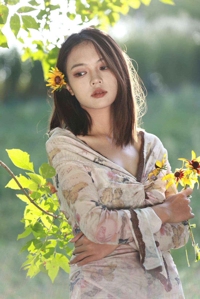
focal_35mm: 118
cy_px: 150
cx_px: 100
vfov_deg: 17.3
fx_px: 983
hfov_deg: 11.6
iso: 125
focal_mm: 119
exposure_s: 1/200
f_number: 2.8
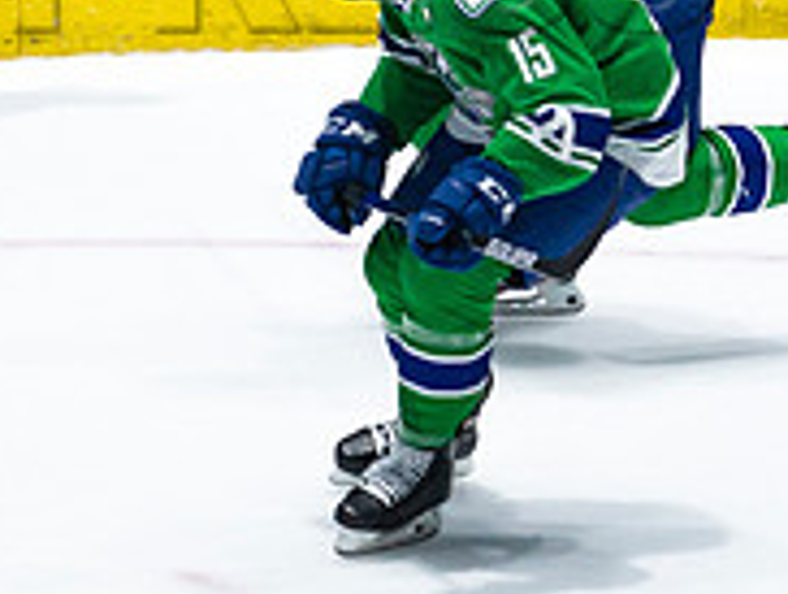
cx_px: 296
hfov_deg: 2.2
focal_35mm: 902
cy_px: -482
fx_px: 20560
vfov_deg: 1.7
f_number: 2.8
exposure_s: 1/1250
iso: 1250
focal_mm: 200
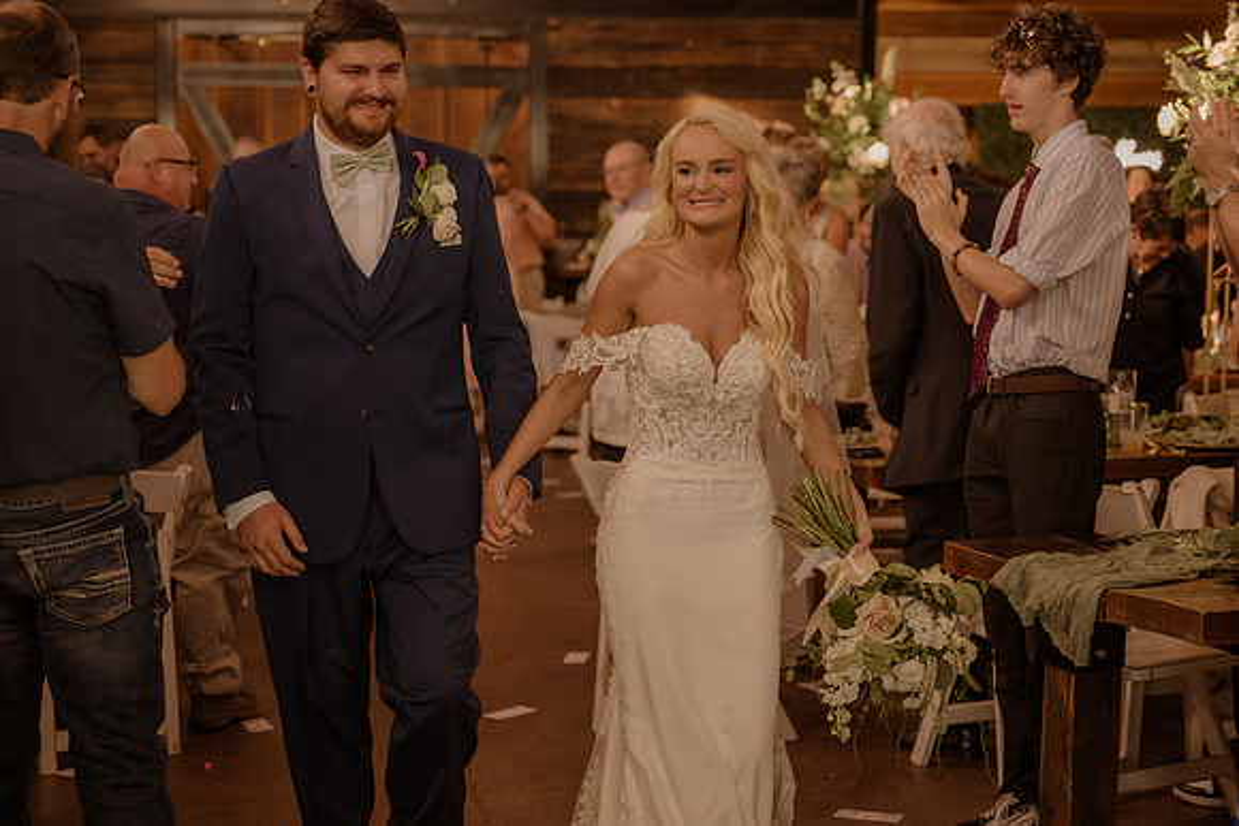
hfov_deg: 30.9
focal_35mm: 65
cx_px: 620
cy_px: 413
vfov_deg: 20.9
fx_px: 2239
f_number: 2.8
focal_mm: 61
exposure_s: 1/320
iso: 1000
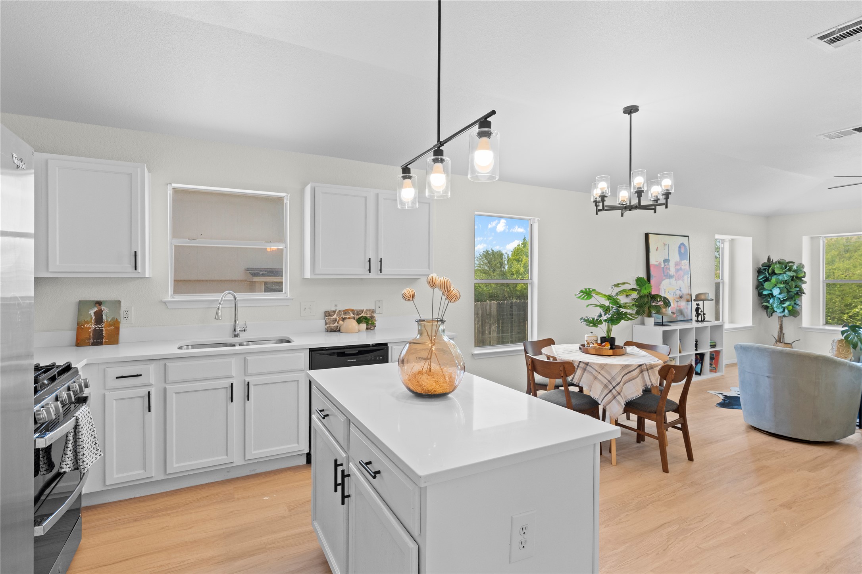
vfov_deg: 70.4
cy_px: 287
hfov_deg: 93.3
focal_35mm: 17
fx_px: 407
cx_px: 431
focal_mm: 17
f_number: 7.1
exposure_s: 1/20
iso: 640
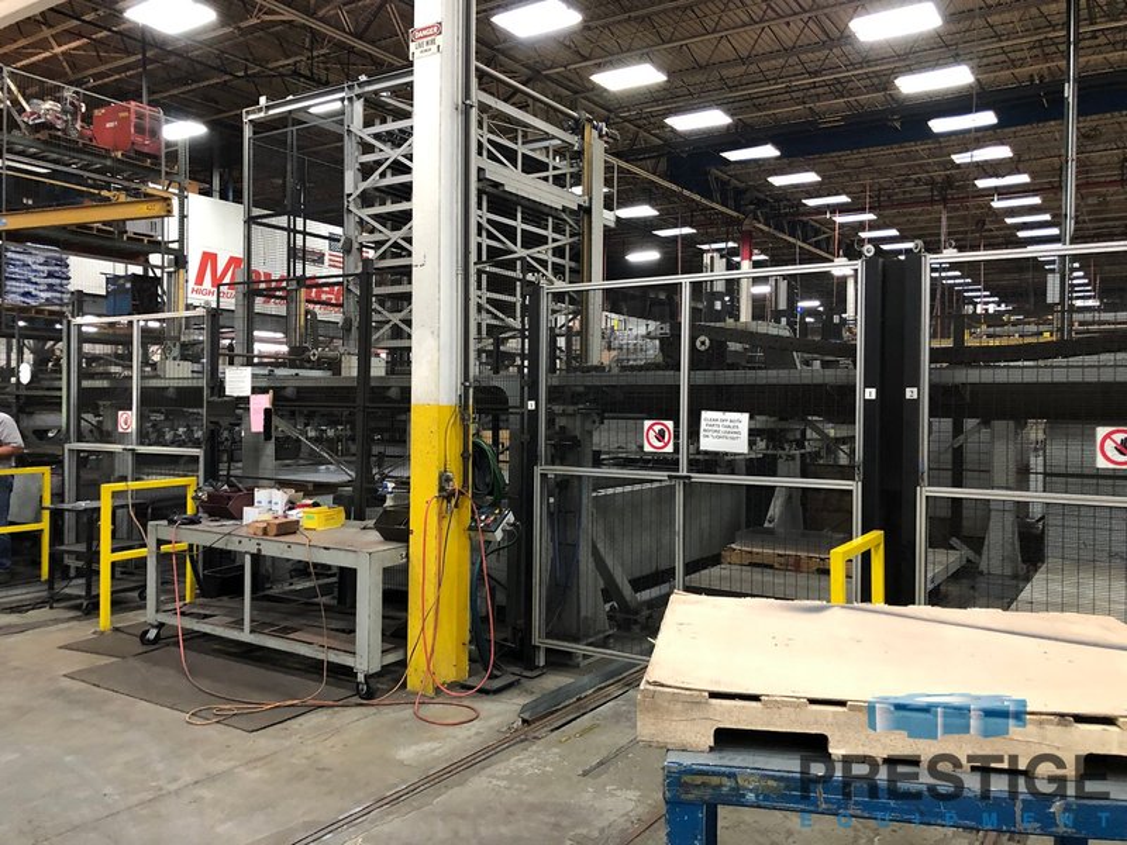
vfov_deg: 49.7
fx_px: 912
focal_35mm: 28
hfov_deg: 63.4
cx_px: 564
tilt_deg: -1.8
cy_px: 422
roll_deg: -0.9
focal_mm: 3.99
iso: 80
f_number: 1.8
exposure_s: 1/15
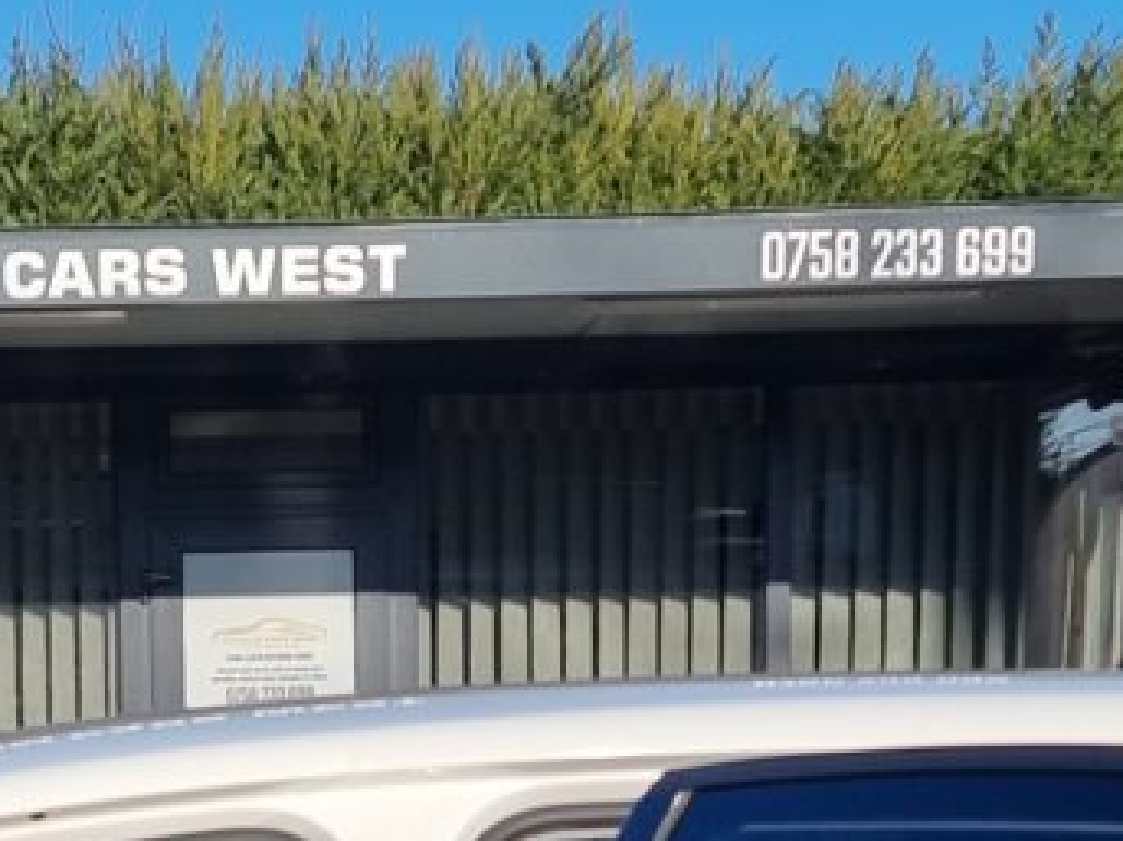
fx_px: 3632
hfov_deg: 17.3
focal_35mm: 112
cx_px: 118
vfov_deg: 12.7
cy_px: 1162
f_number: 1.8
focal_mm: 6.7
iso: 50
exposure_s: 1/1160
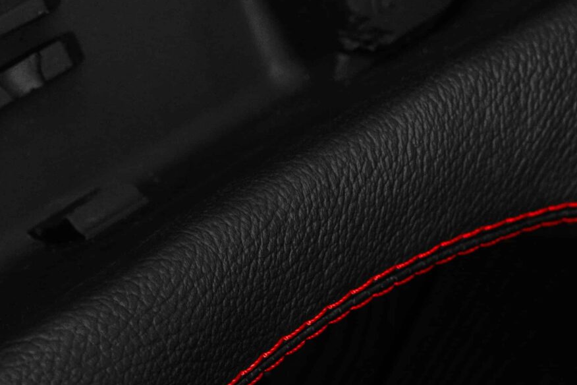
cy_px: 549
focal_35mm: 153
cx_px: 390
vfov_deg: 8.8
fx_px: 2459
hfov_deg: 13.4
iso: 500
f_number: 6.3
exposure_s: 1/125
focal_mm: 35
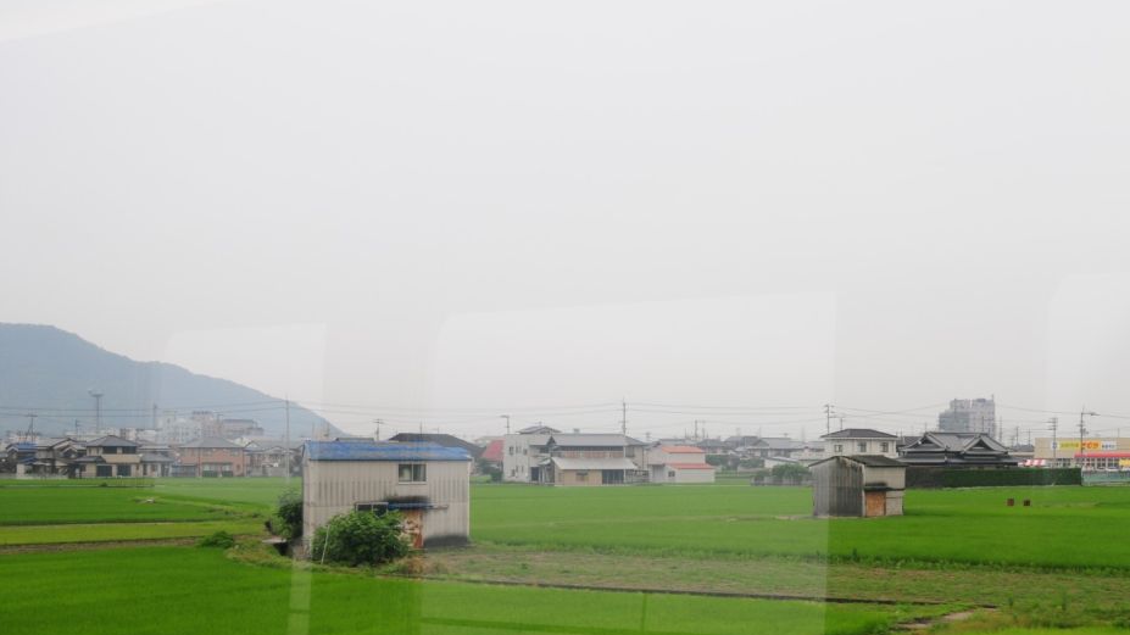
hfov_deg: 39.3
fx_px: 1558
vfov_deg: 22.8
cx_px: 779
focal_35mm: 52
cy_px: 467
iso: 200
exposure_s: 1/250
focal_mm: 24
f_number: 8
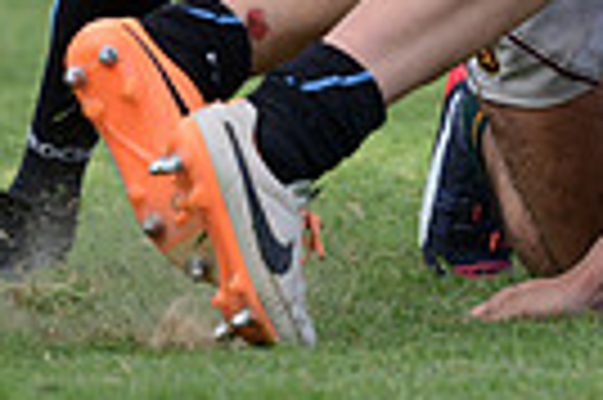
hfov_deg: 1.8
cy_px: -447
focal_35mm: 1171
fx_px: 19590
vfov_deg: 1.2
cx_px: 724
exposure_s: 1/800
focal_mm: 270
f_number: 4
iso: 800
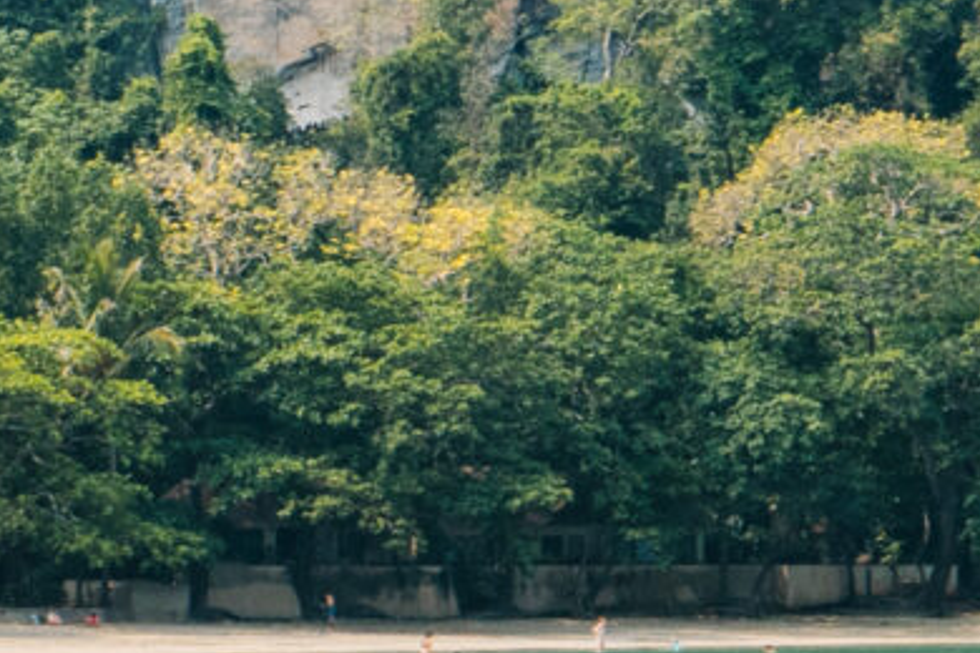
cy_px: 549
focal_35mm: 230
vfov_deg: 6.0
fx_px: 6261
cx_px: 1583
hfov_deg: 8.7
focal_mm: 35
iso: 320
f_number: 18
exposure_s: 1/125
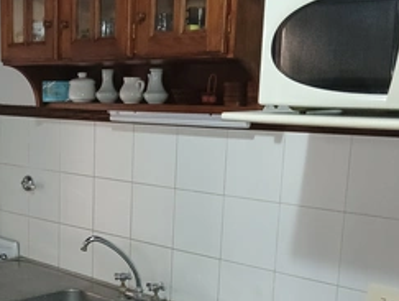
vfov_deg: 30.1
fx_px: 543
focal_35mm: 47
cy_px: 250
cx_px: 99
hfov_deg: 39.3
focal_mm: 3.98
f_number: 1.8
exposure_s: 1/50
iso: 250
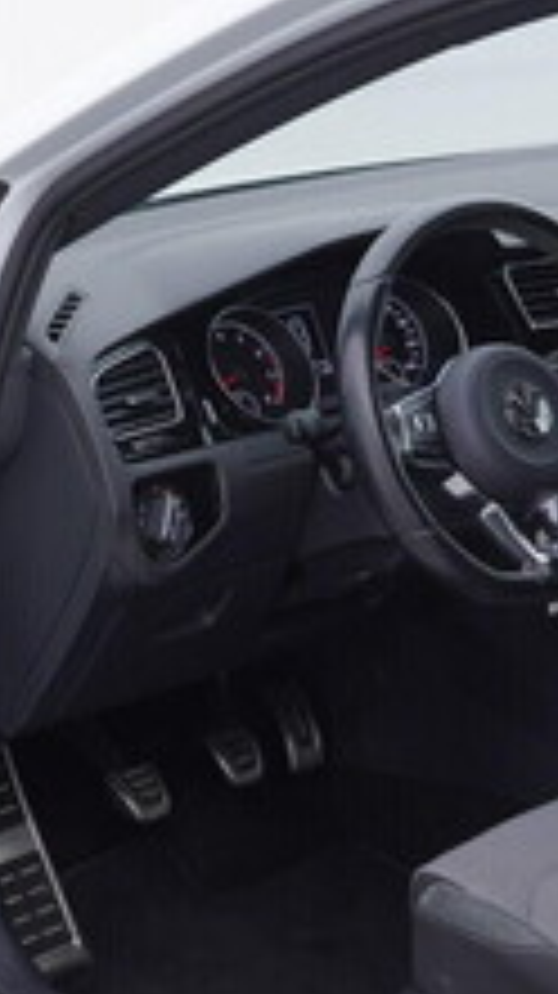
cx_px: 216
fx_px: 2477
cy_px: 632
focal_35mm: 94
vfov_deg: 22.6
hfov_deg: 12.8
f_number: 3.5
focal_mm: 24
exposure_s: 1/60
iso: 125
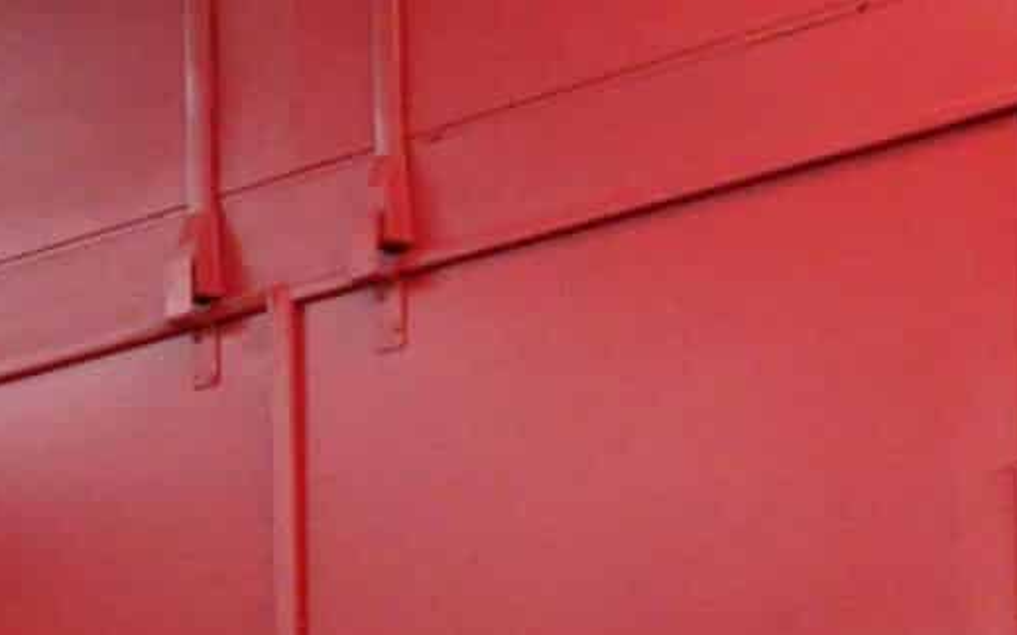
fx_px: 3769
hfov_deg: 12.7
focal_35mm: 136
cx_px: -1237
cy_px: 1166
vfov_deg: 9.2
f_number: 10
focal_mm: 18
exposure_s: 1/100
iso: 3200
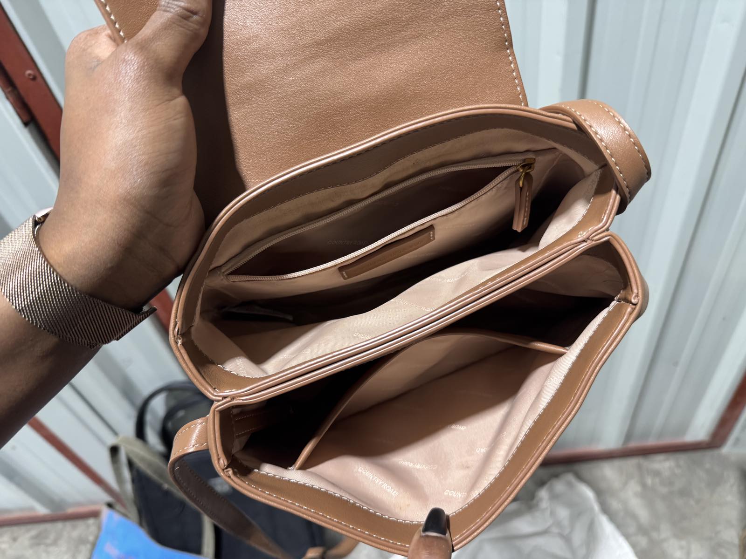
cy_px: 280
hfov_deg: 71.6
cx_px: 373
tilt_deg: -43.6
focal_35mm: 24
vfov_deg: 56.8
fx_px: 517
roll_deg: +12.3
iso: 160
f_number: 1.78
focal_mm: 6.76
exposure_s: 1/50
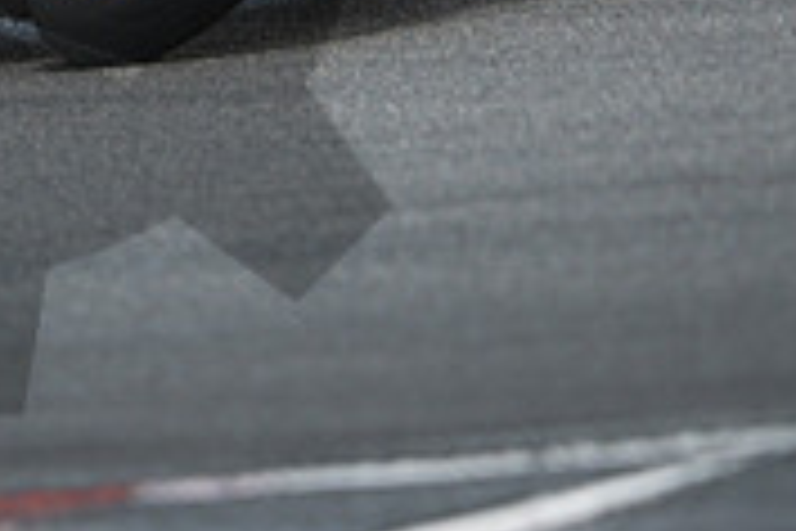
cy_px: -133
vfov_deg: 1.0
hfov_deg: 1.5
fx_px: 30378
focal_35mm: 1374
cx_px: -45
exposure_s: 1/4000
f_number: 2.8
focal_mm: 280
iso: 800
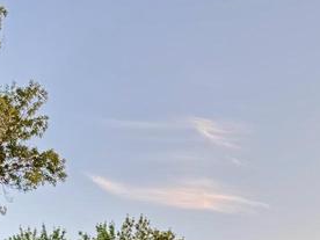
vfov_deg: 14.7
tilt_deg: +4.1
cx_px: 0
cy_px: 417
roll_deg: -1.9
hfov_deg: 21.3
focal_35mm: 89
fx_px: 823
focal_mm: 6.76
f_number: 1.78
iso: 80
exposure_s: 1/292
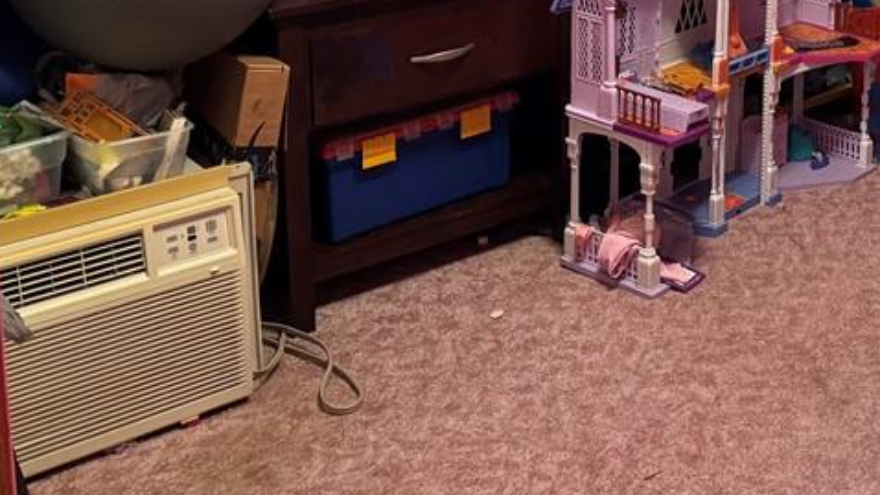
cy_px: -188
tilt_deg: -6.3
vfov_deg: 19.4
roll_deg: +0.7
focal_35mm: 56
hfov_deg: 35.5
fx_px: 1307
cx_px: 753
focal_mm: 6.76
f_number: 1.78
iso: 800
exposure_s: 1/40
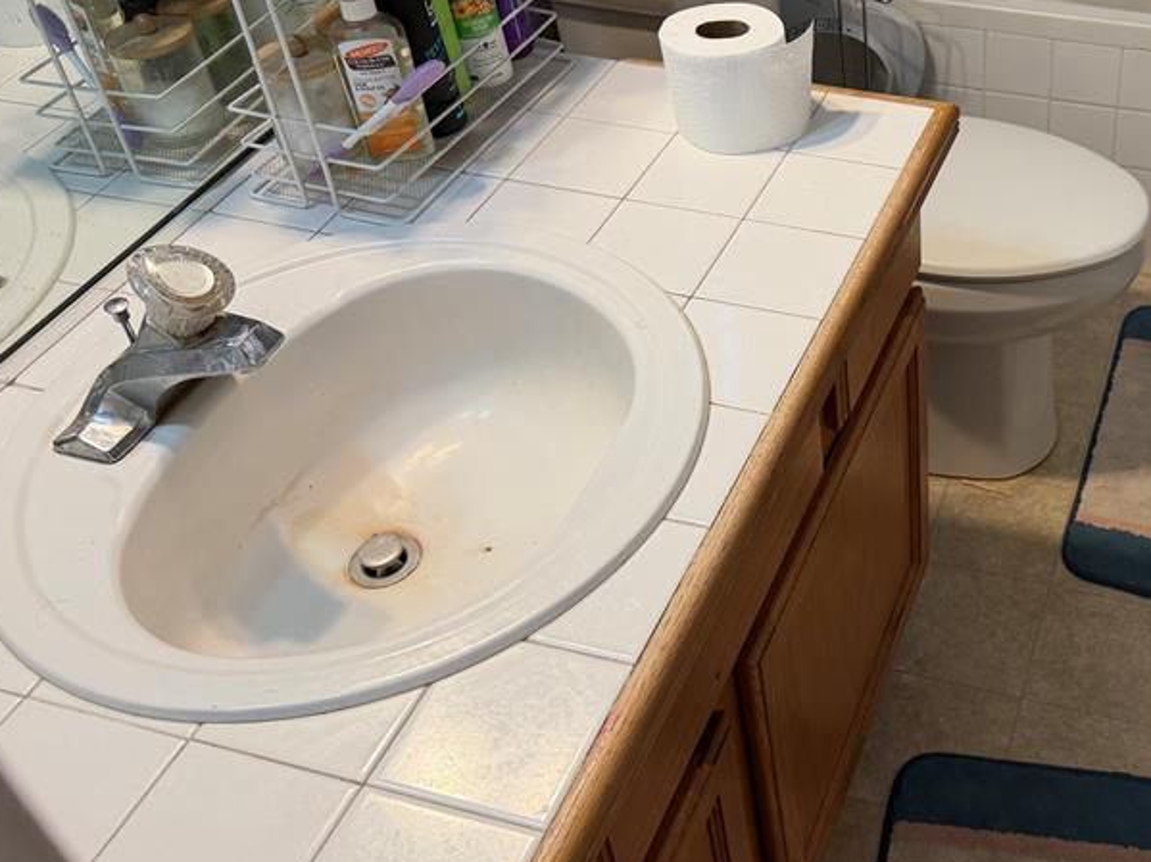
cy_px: 272
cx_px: 955
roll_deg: -0.5
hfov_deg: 43.2
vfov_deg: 34.7
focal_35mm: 41
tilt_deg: -37.1
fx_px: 1363
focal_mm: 6.76
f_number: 1.78
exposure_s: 1/120
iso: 125
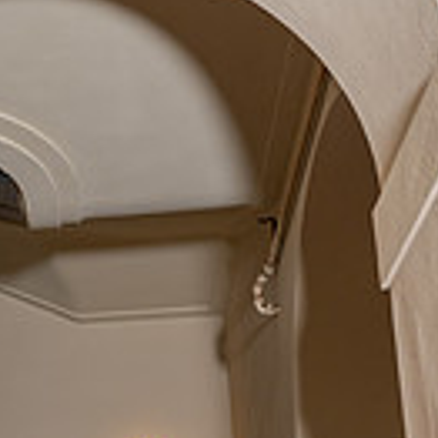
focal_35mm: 70
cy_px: 625
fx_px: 1002
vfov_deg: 21.4
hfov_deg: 23.9
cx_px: 37
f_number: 4.5
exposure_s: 1/160
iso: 320
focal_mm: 24
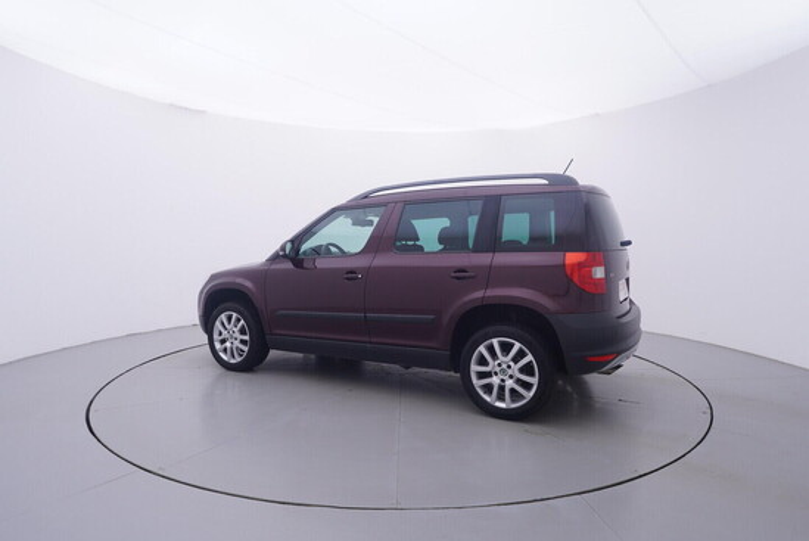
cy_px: 270
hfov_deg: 77.3
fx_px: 506
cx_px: 404
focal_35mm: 22
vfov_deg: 56.2
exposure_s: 1/80
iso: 200
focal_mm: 15
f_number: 5
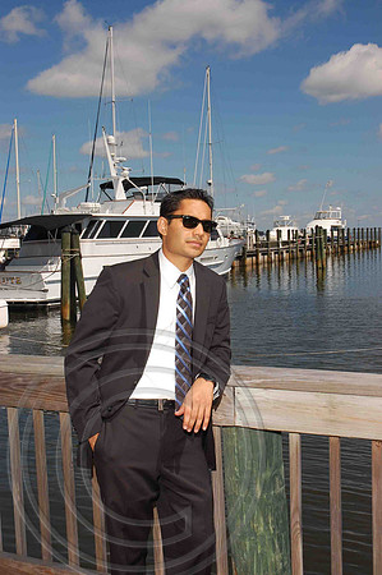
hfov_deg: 30.8
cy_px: 288
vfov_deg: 45.0
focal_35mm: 44
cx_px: 191
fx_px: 694
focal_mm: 29
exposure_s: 1/500
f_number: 10
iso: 200
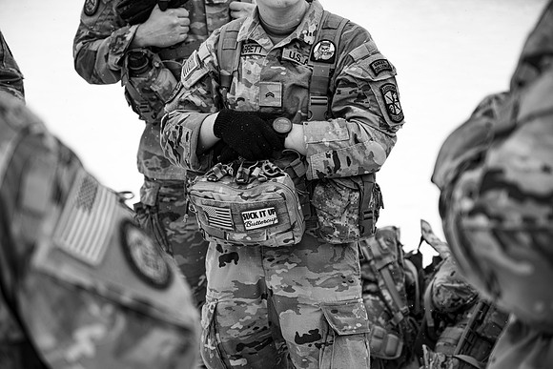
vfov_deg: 19.5
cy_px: 184
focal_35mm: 70
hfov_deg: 28.8
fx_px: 1075
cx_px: 276
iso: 100
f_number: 4
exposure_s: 1/500
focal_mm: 70
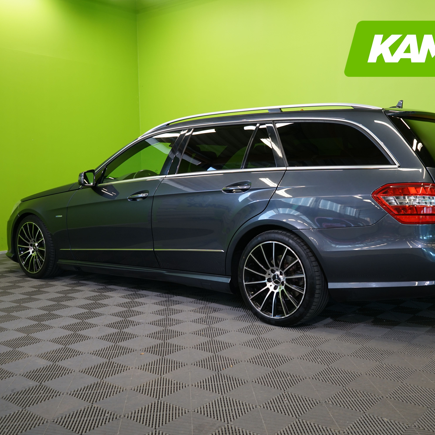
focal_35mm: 37
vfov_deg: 44.9
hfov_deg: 44.7
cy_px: 217
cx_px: 262
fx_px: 526
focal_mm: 29
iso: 400
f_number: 5.6
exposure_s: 1/30
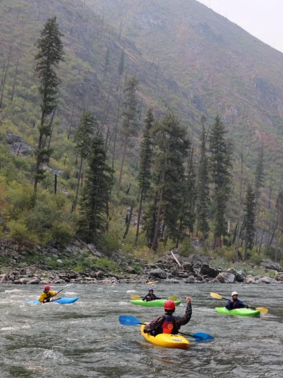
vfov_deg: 33.2
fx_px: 632
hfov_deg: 25.2
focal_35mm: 58
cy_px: 170
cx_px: 143
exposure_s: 1/420
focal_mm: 35
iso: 400
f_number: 7.1
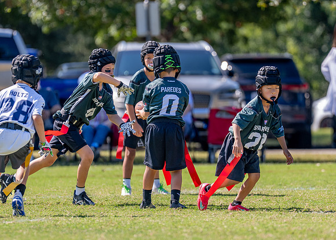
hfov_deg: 5.3
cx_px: 167
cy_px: 123
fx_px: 3660
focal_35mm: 384
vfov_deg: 3.8
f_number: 2.8
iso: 200
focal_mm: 200
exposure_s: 1/2000
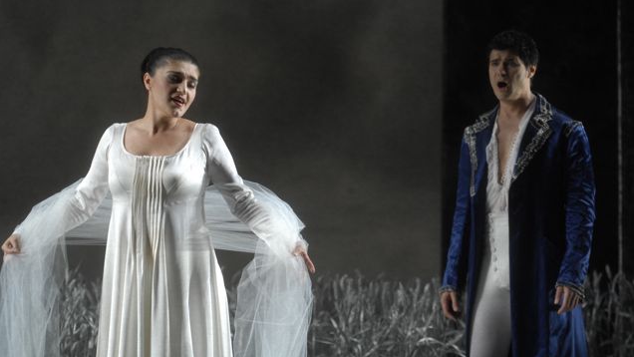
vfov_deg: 5.1
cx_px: 318
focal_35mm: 237
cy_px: 211
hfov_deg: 9.1
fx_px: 3985
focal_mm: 150
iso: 400
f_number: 4
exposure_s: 1/40
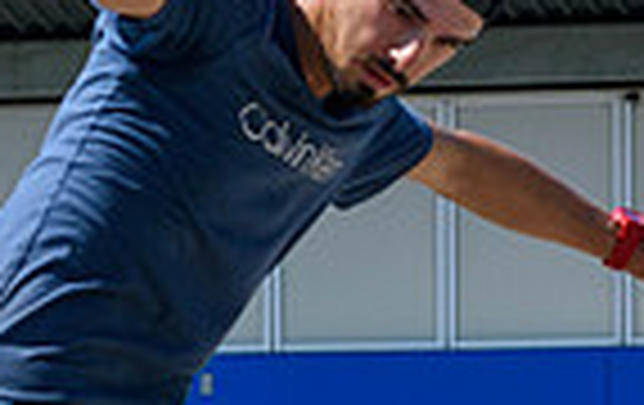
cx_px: 59
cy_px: 596
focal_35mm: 433
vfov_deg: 3.0
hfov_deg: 4.8
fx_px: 7615
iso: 200
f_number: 7.1
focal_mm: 70
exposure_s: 1/800
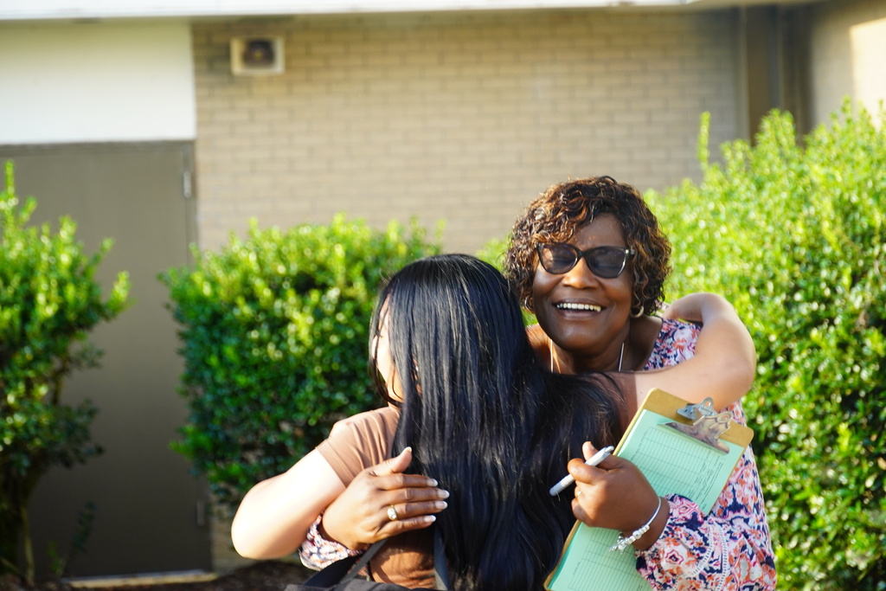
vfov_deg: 10.4
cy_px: 296
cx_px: 443
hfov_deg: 15.5
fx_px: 3249
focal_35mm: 132
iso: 500
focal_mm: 88
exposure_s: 1/160
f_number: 5.6
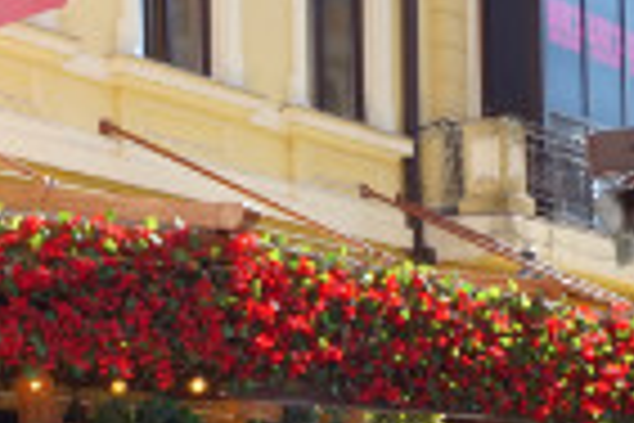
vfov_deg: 10.1
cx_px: 207
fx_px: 2395
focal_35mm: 136
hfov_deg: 15.0
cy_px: 317
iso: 100
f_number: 9
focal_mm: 16
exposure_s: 1/80
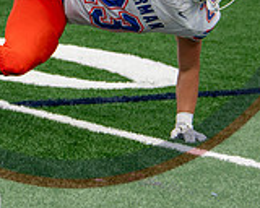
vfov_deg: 4.9
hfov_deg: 6.1
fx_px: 2439
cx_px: -22
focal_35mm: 317
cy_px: 19
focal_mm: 70
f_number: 2.8
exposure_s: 1/1000
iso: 450
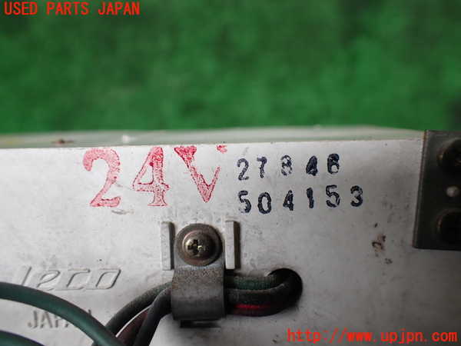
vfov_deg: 46.8
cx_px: 230
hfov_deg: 60.0
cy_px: 173
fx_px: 400
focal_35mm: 30
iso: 100
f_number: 2.3
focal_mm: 5.4
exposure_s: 1/125
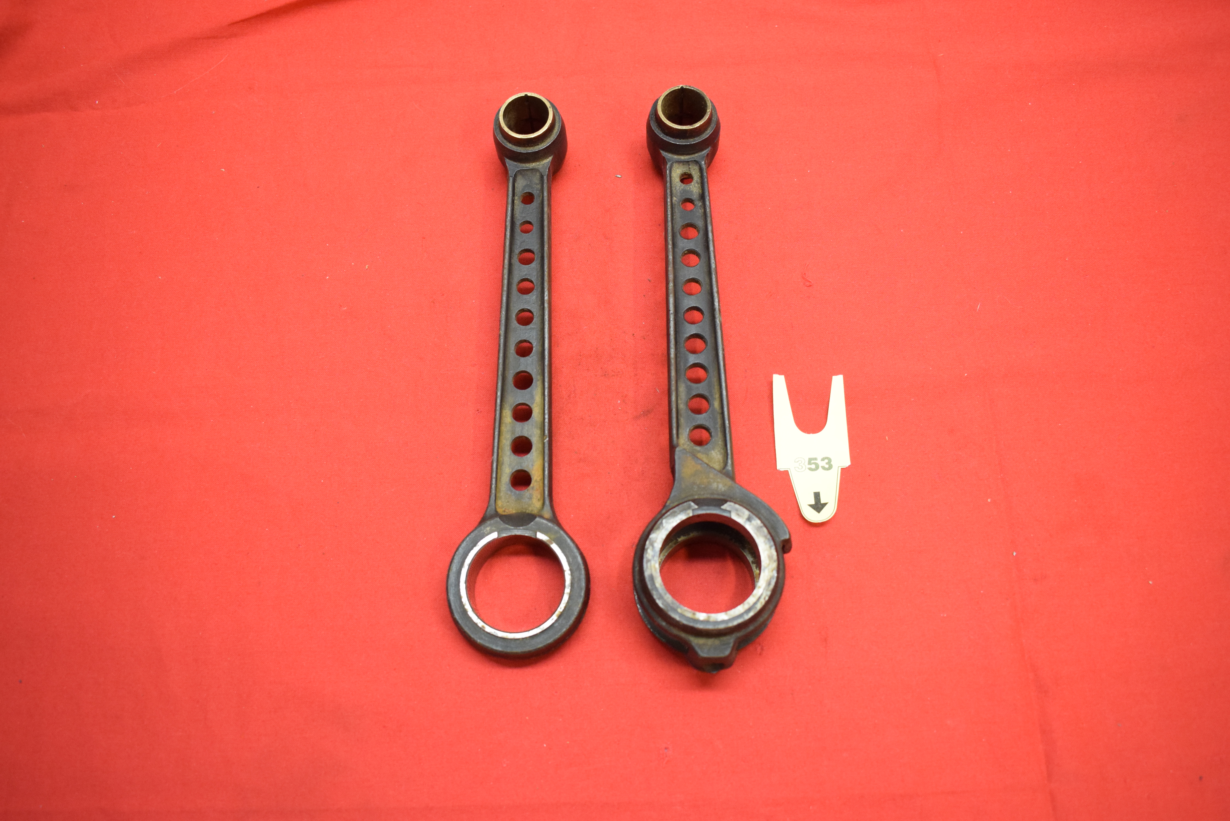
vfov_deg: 40.0
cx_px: 615
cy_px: 410
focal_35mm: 33
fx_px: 1128
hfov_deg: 57.2
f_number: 5
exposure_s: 1/100
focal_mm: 22
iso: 2000
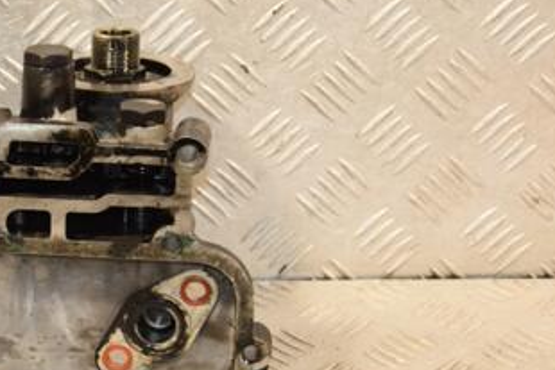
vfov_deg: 9.5
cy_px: 231
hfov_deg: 14.0
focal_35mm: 145
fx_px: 2236
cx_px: 88
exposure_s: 1/160
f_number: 5
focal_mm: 50
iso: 800
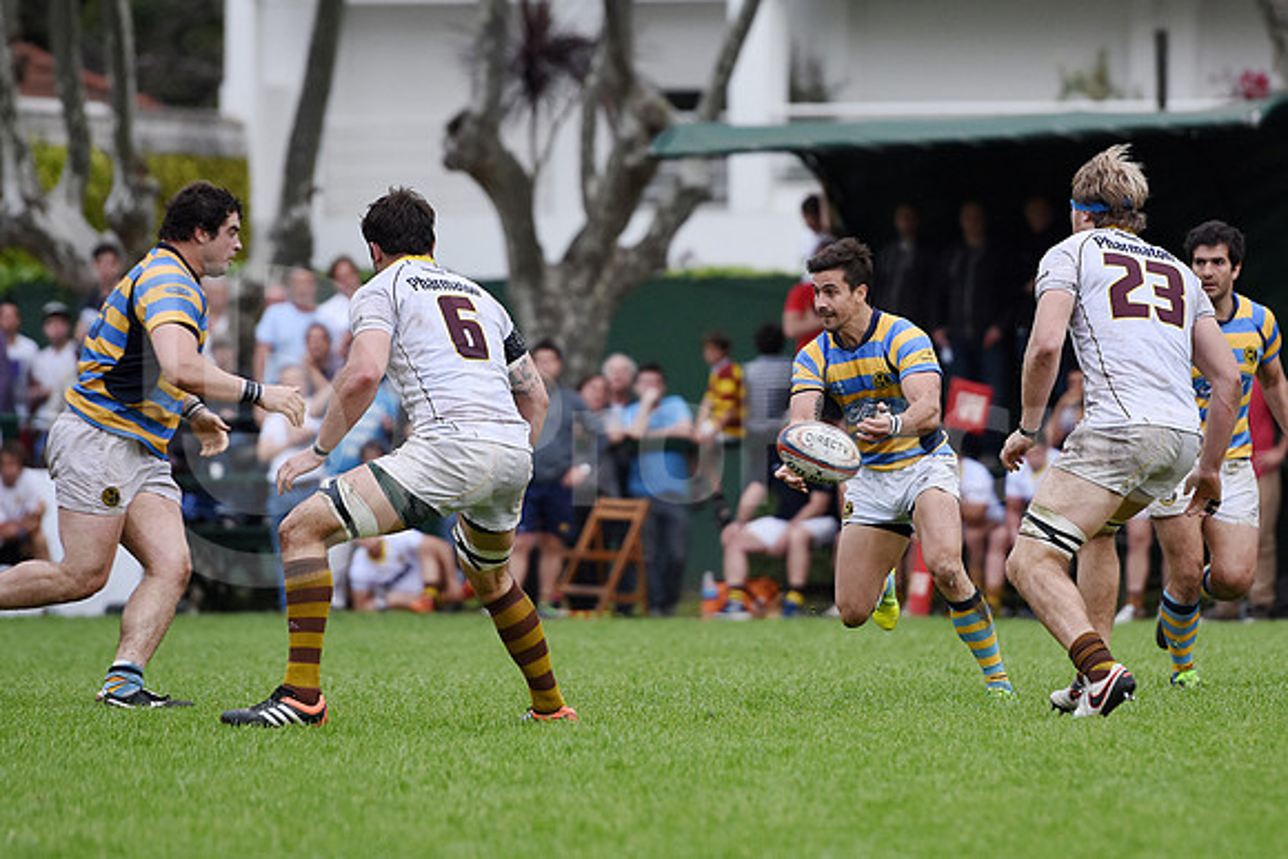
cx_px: 644
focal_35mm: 292
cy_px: 430
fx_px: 10467
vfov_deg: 4.7
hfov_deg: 7.0
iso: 640
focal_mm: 195
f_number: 3.5
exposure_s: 1/1250
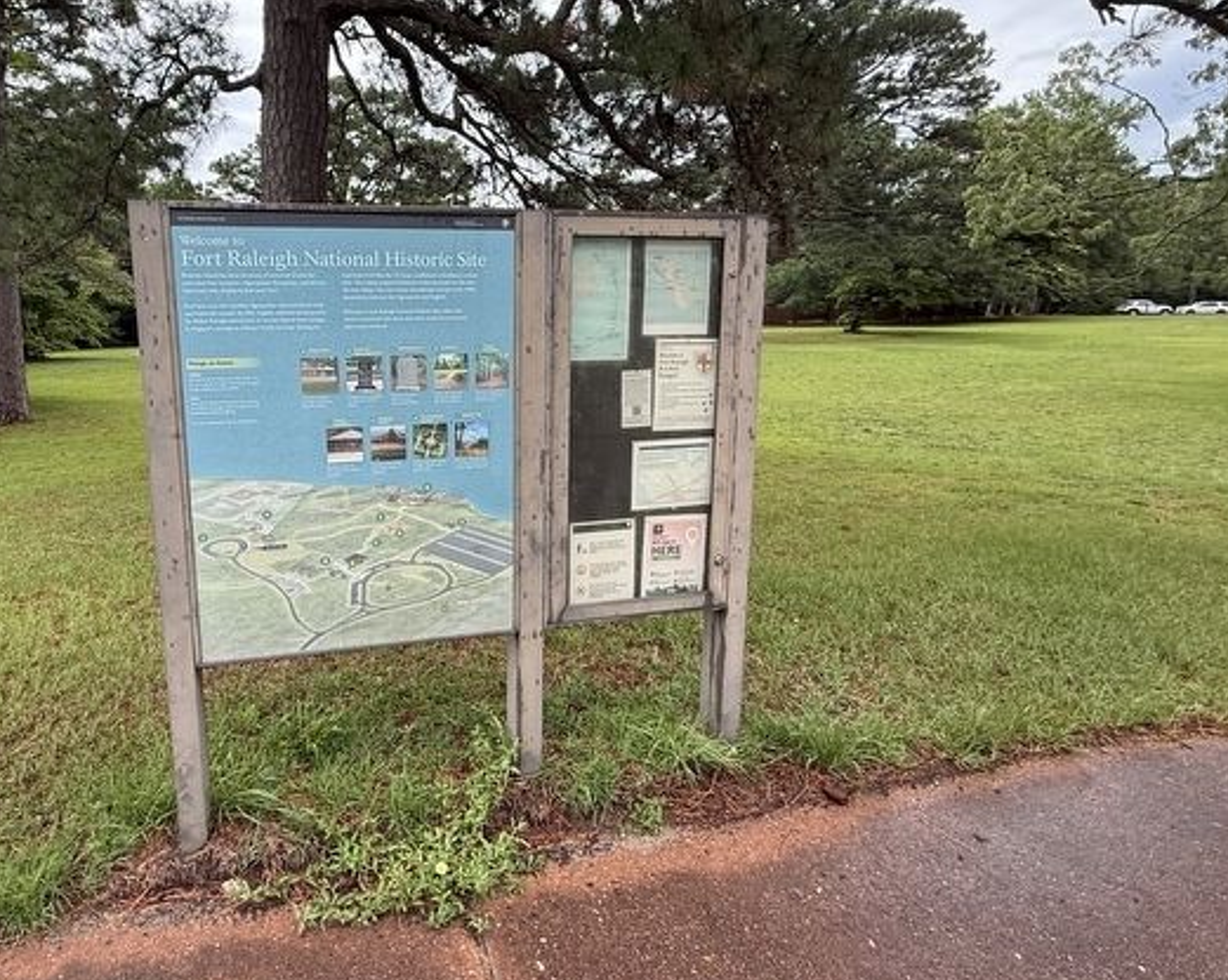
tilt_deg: -9.5
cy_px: 438
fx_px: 763
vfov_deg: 65.3
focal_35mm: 21
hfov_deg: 76.4
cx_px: 464
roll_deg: +1.0
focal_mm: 2.22
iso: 125
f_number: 2.2
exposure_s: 1/99
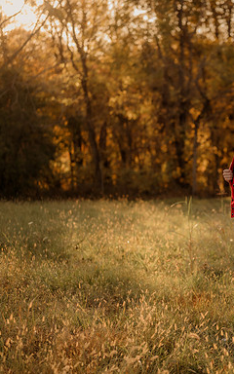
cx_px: 225
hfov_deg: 16.6
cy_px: 187
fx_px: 786
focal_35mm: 77
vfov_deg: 26.8
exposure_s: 1/1000
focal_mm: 50
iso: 250
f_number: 1.8
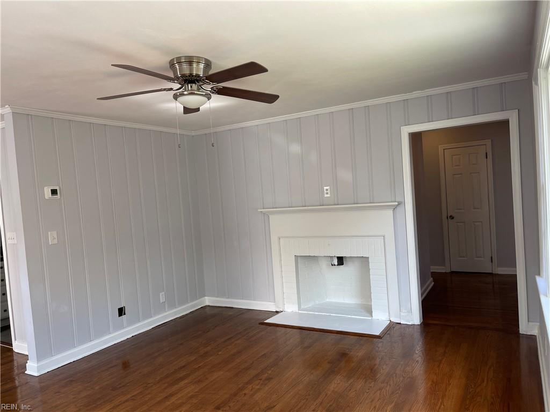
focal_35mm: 26
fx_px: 413
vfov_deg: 53.1
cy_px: 206
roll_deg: +3.1
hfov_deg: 67.3
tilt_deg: -0.9
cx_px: 275
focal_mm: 5.1
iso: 40
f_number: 1.6
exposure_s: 1/121
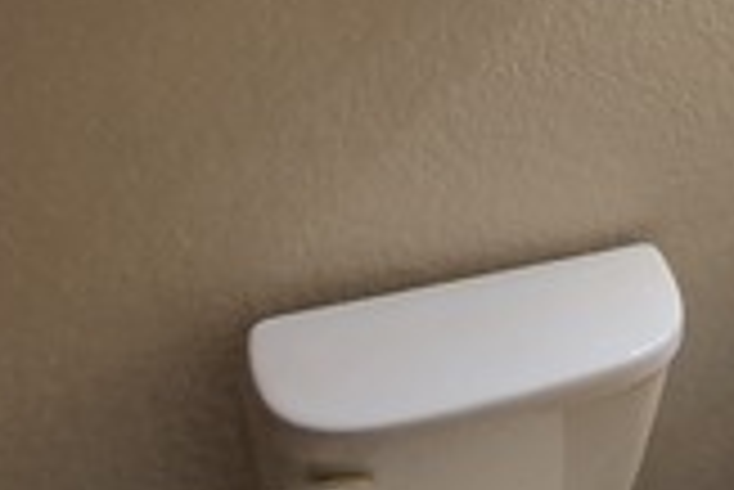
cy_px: -175
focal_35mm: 53
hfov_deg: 26.9
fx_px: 1082
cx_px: 1094
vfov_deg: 22.4
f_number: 2.2
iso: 160
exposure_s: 1/60
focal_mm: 1.74
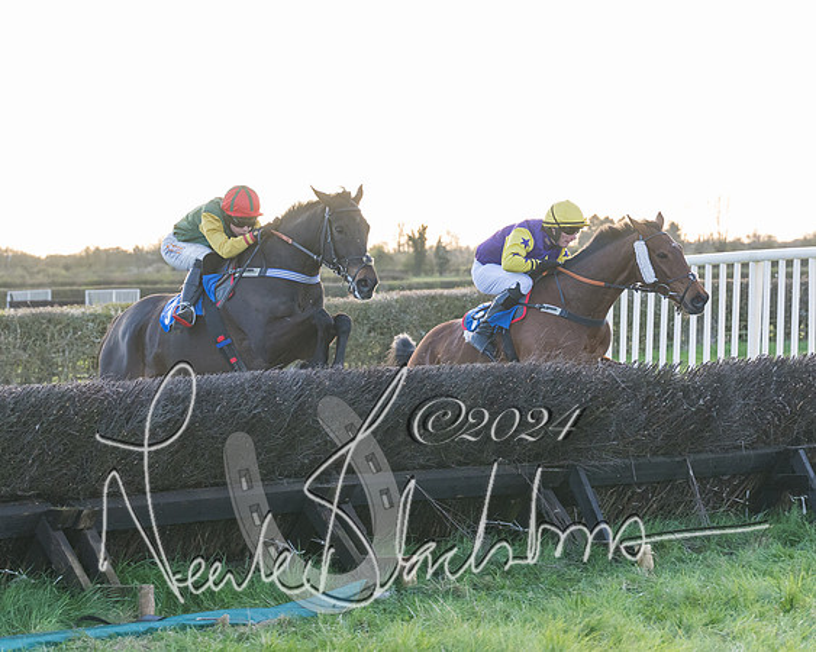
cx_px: 343
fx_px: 2957
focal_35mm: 122
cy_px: 324
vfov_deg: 12.6
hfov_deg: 15.7
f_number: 4
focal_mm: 70
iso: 800
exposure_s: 1/1000
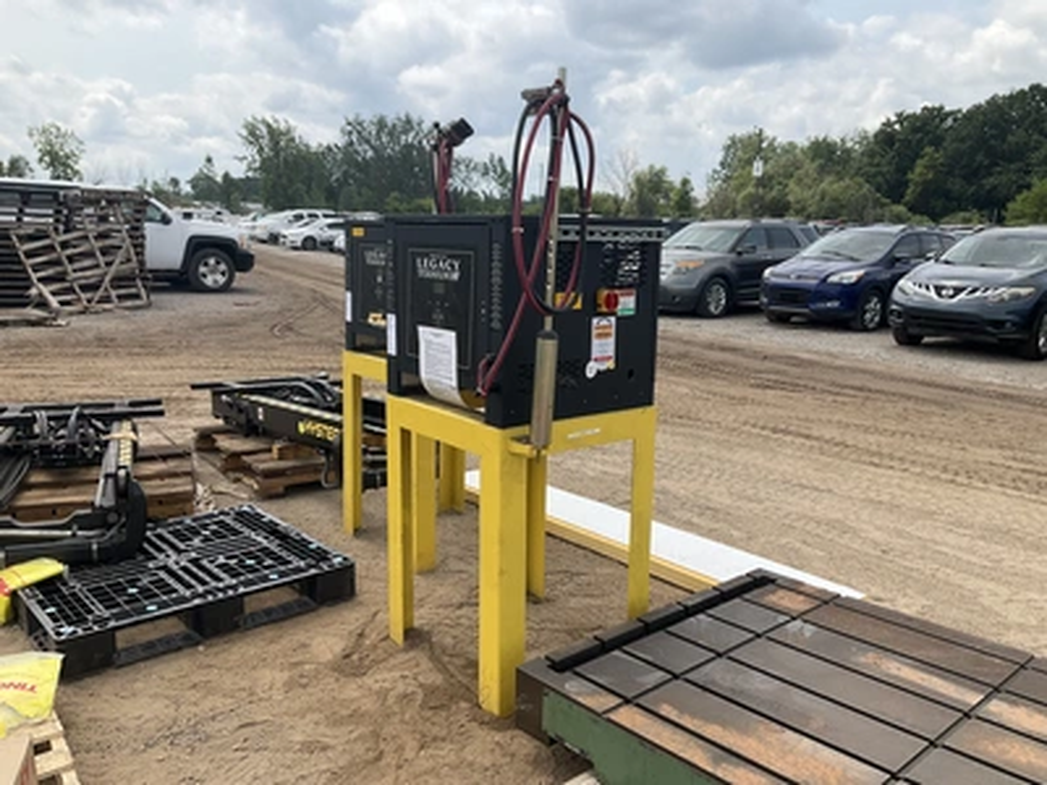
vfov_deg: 48.2
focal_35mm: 29
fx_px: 877
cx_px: 524
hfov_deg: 61.7
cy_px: 392
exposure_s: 1/1675
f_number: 1.8
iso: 25
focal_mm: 3
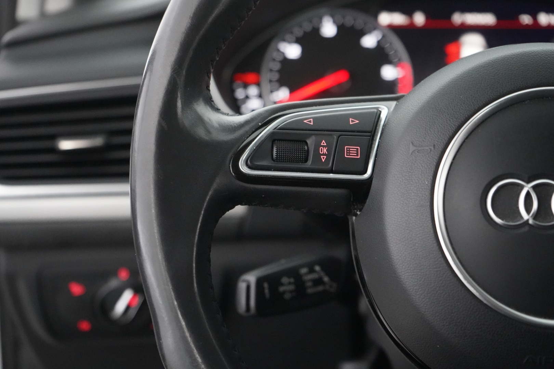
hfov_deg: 32.4
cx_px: 277
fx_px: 954
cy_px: 184
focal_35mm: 62
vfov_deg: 21.9
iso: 12800
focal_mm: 62
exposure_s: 1/60
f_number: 5.6
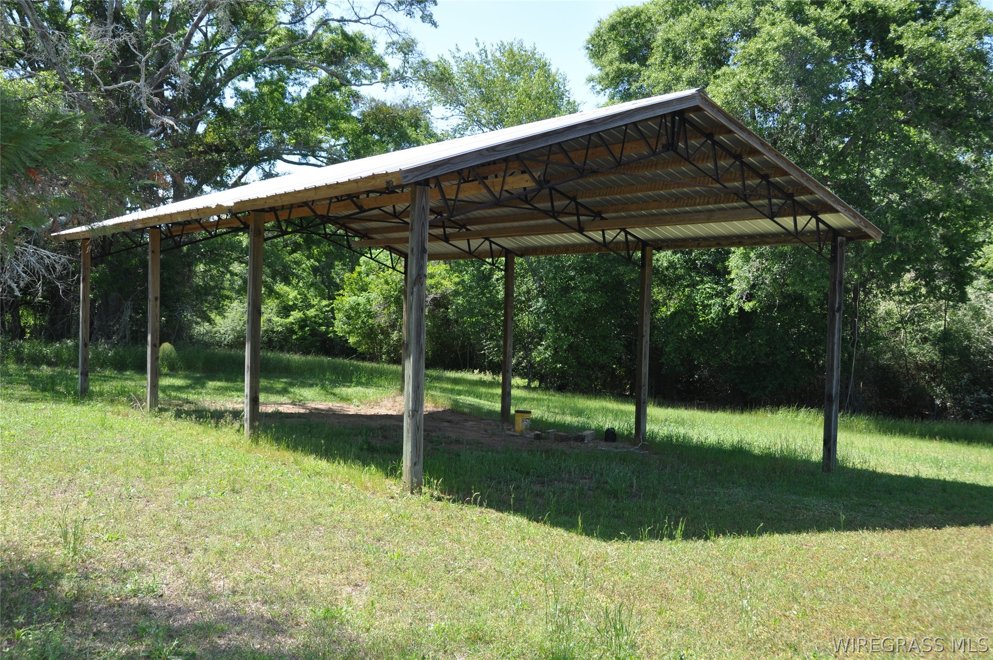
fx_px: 992
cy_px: 330
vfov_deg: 36.8
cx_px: 496
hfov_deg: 53.2
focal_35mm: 36
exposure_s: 1/200
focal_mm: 24
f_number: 7.1
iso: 200
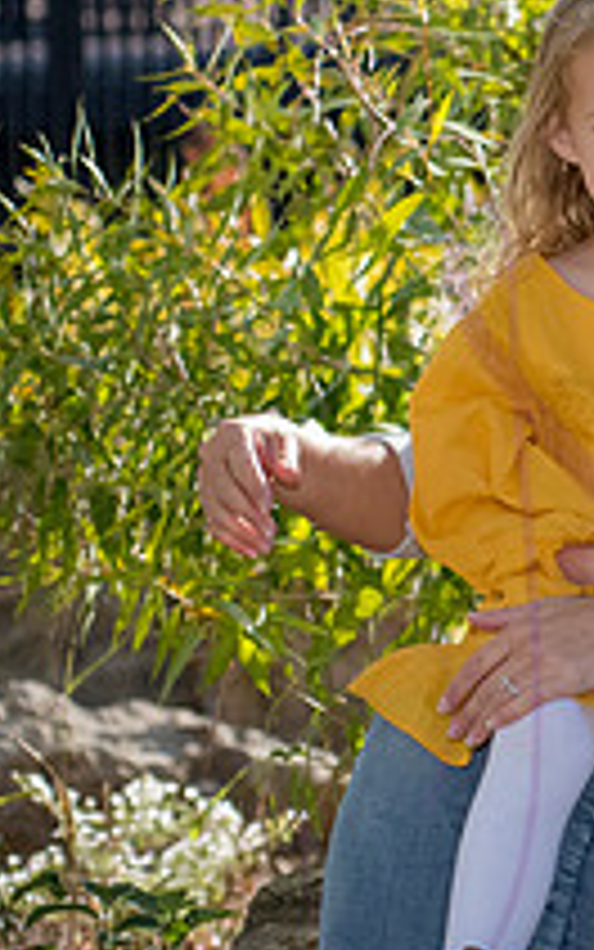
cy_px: 259
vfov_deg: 9.3
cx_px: 1202
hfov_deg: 5.7
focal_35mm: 224
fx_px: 5798
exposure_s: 1/1000
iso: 640
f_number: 5
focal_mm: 80
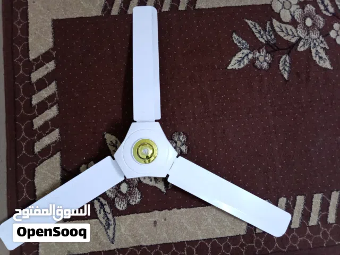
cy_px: 128
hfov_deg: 69.4
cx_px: 170
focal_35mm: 25
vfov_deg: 54.9
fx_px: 246
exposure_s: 1/20
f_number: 1.8
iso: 714
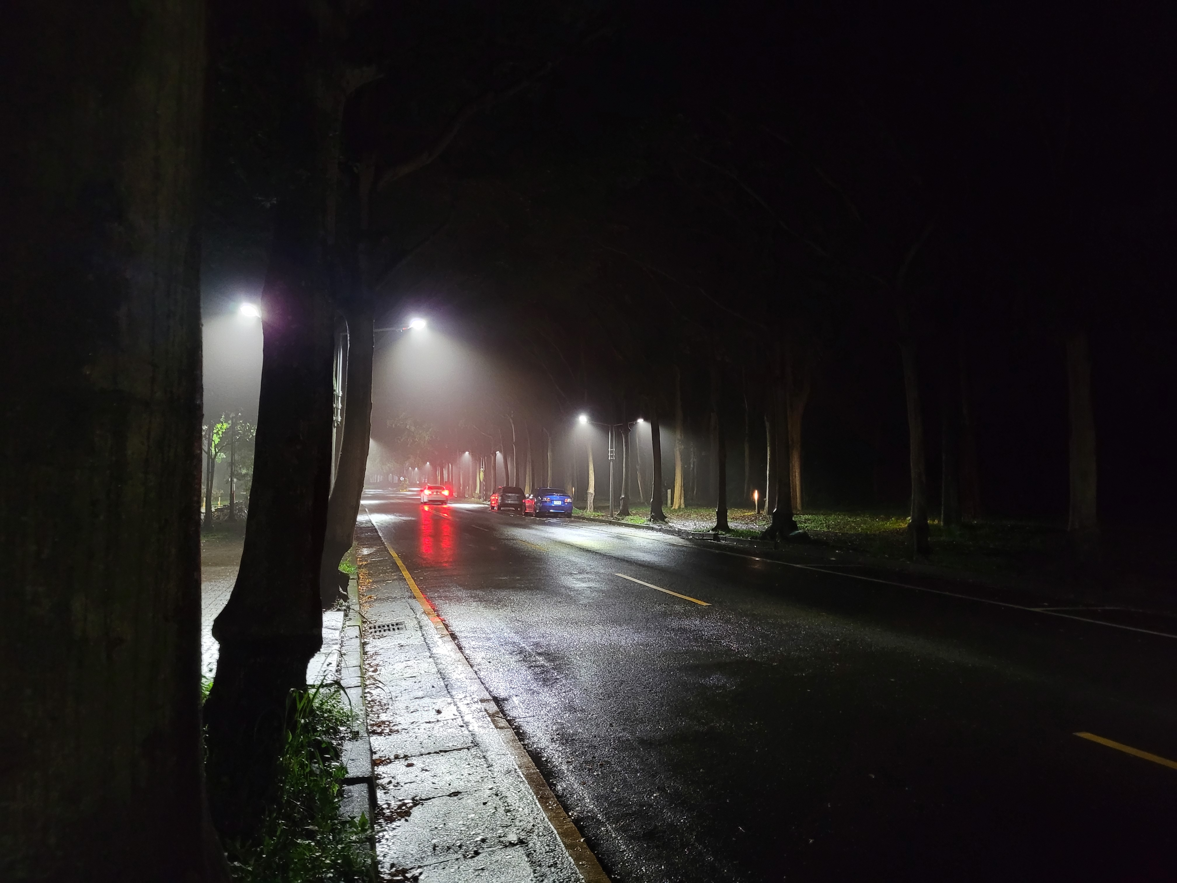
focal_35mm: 26
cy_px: 442
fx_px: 884
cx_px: 588
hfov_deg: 67.3
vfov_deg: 53.1
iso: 800
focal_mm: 5.4
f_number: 1.8
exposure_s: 1/24
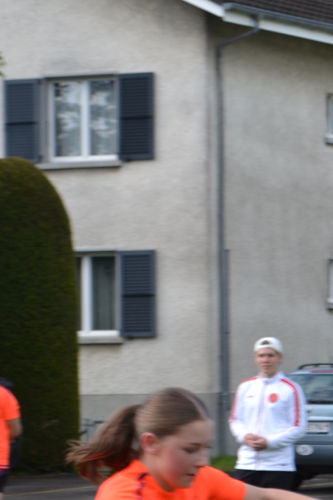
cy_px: 373
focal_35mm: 227
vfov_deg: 9.0
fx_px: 3156
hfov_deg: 6.0
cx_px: 380
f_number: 6.3
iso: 100
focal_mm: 55
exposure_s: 1/160
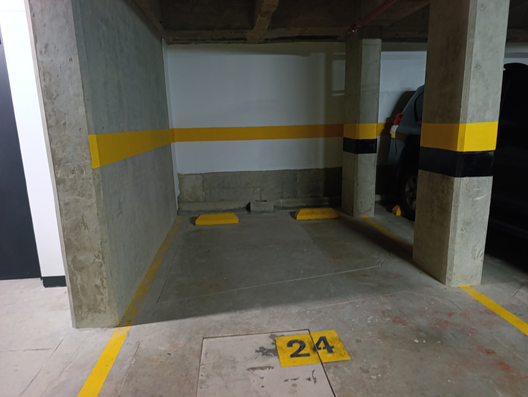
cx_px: 264
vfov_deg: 59.0
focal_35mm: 23
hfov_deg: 73.8
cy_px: 198
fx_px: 351
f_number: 1.6
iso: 2500
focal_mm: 6.14
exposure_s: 1/24
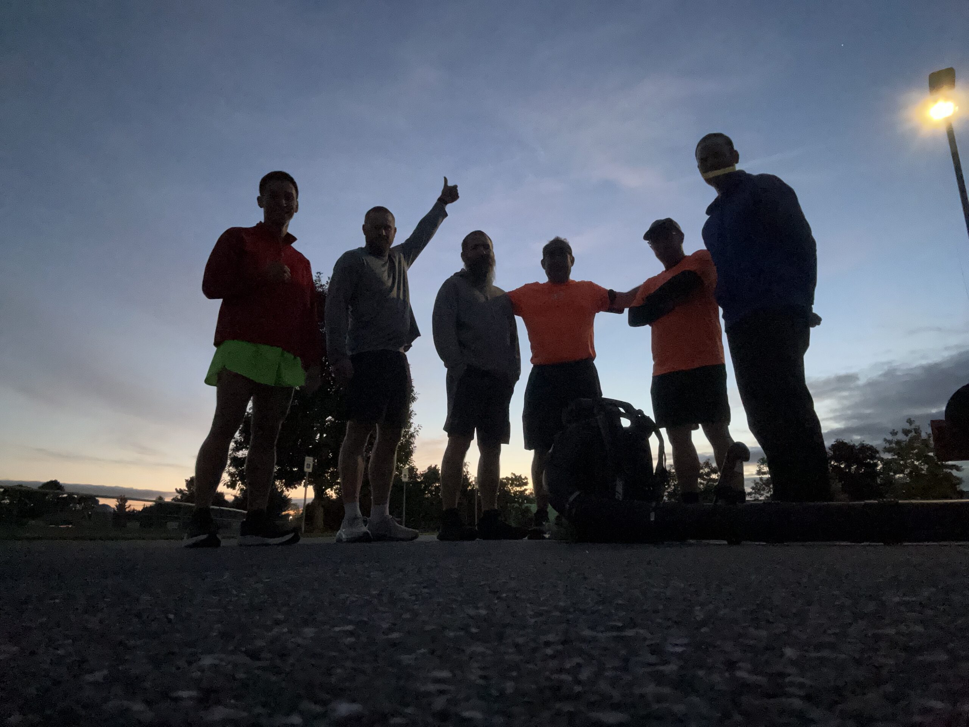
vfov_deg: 58.9
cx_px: 484
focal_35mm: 23
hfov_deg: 73.9
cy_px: 364
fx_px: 644
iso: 640
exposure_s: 1/17
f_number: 1.9
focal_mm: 2.69
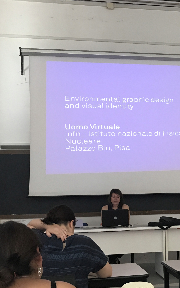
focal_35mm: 52
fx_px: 408
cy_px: 187
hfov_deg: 24.3
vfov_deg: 38.5
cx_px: 156
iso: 80
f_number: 1.8
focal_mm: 3.99
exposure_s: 1/17
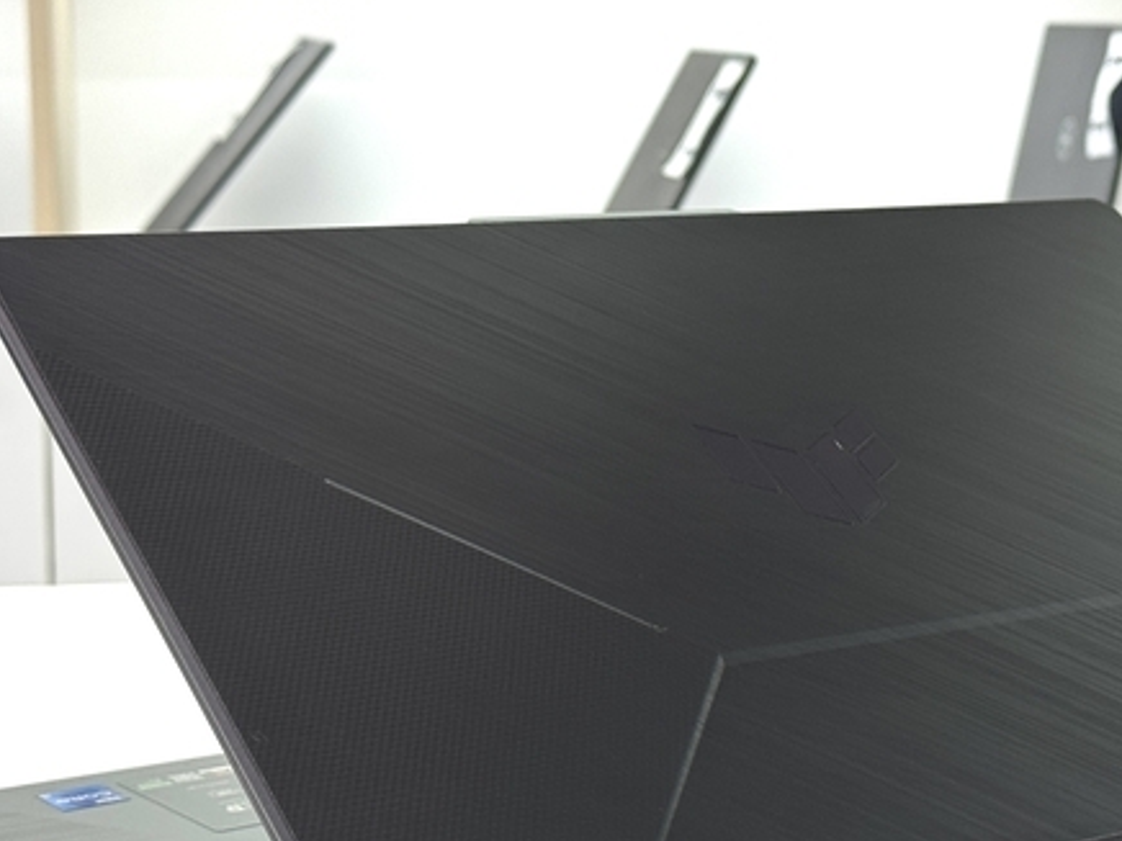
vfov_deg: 16.8
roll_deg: +0.8
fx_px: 2852
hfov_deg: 22.2
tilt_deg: -9.1
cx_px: 736
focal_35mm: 88
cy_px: 463
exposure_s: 1/100
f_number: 1.78
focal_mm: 6.76
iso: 50
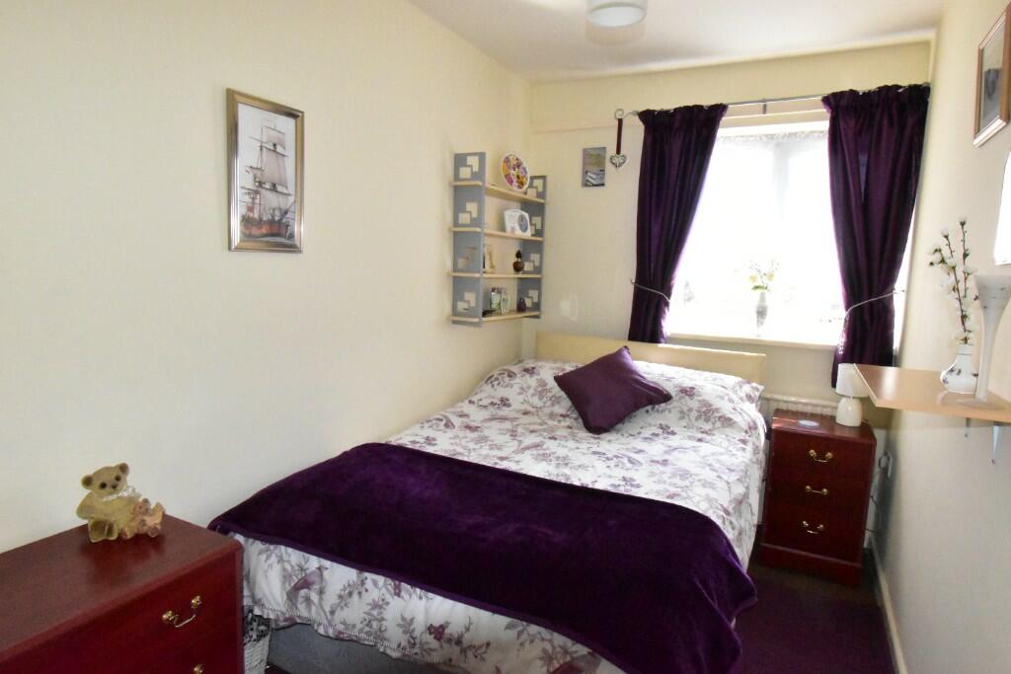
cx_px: 506
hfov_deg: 81.2
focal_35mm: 21
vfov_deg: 59.5
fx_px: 590
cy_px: 337
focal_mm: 14
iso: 12800
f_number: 20
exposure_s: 1/200
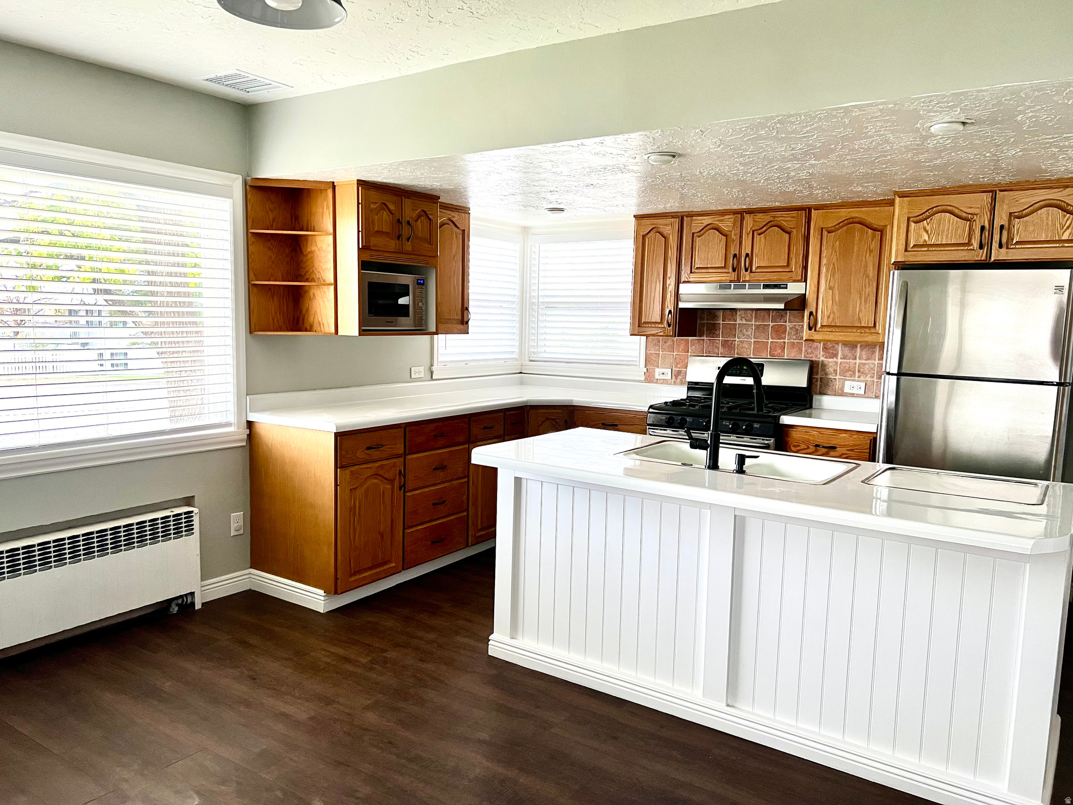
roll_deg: -1.1
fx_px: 806
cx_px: 536
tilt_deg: -7.0
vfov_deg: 53.1
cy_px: 402
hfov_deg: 67.3
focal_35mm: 26
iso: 200
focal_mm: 5.7
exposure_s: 1/60
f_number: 1.5
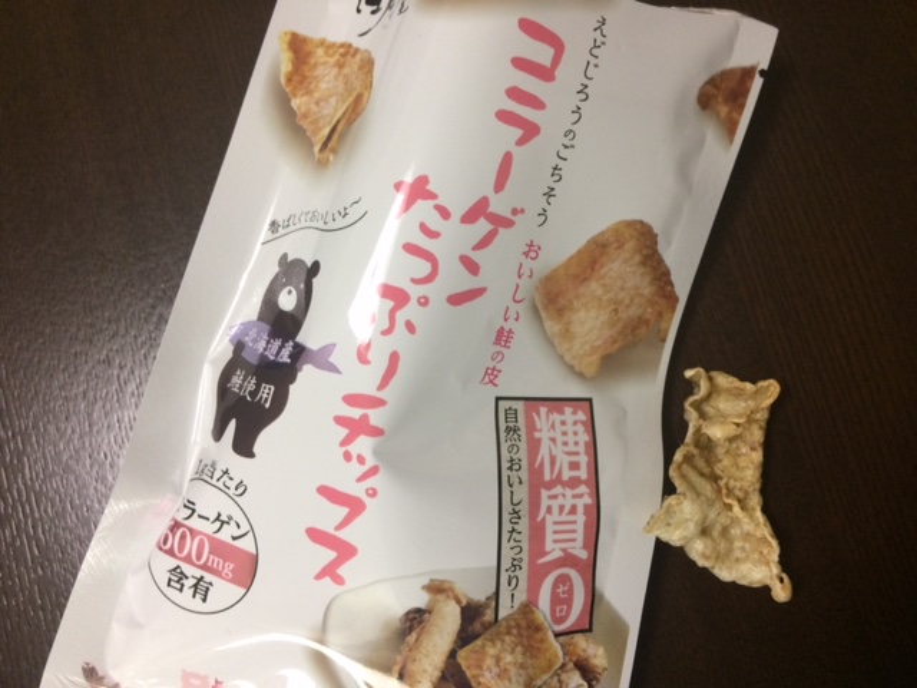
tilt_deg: -80.2
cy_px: 344
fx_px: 768
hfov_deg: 61.7
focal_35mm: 29
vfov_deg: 48.2
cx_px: 458
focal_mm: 4.15
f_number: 2.2
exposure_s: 1/33
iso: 160
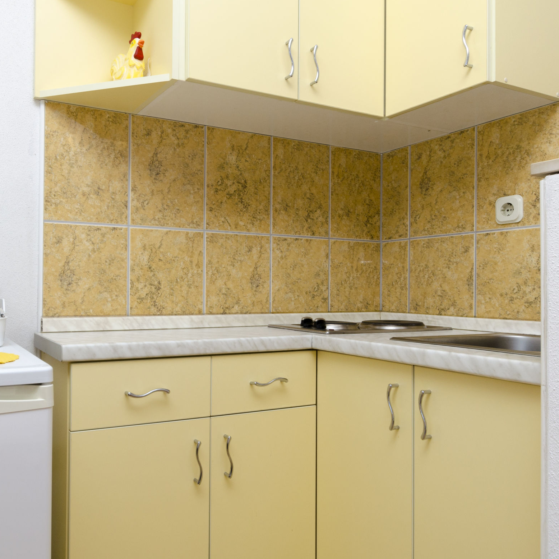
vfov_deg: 54.4
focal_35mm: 30
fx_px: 544
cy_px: 289
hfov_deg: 53.1
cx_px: 177
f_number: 8
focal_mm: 13
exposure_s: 1/160
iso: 100
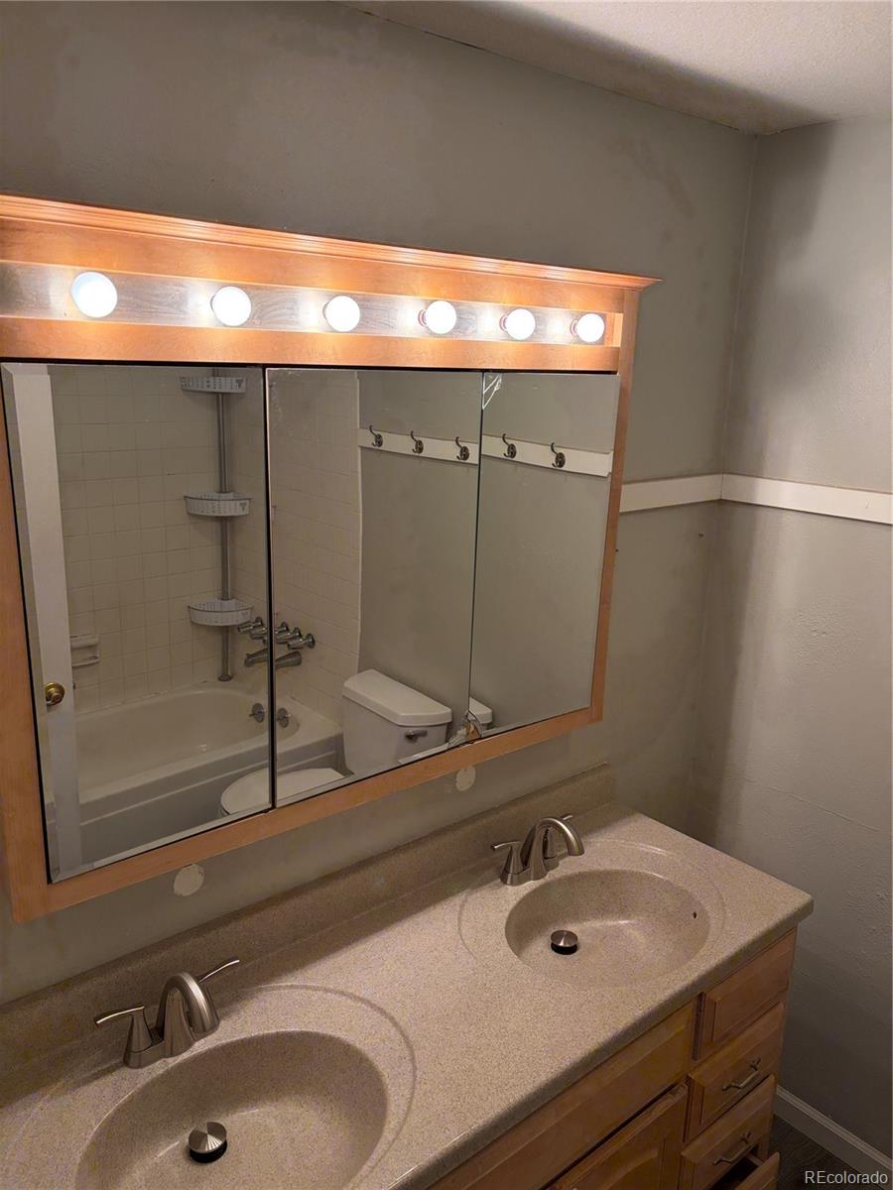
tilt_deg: -15.5
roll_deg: -0.8
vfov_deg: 67.3
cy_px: 595
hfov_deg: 53.1
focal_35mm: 26
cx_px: 446
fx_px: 894
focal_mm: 5.96
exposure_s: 1/147
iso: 125
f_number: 1.6
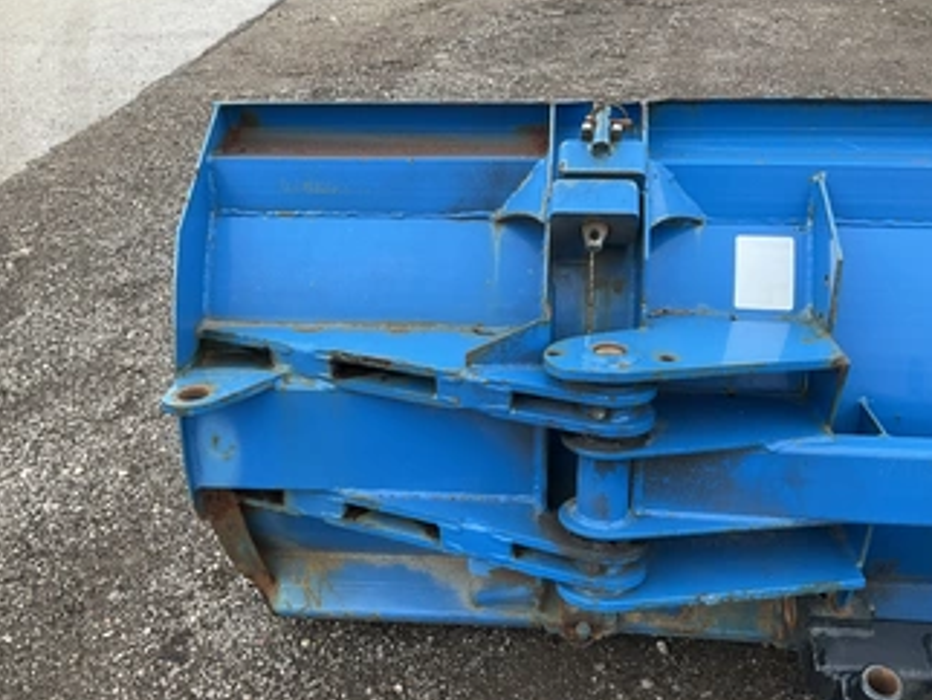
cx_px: 460
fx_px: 970
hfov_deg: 51.3
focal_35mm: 36
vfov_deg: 39.7
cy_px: 367
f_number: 1.8
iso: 16
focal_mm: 3
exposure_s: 1/122
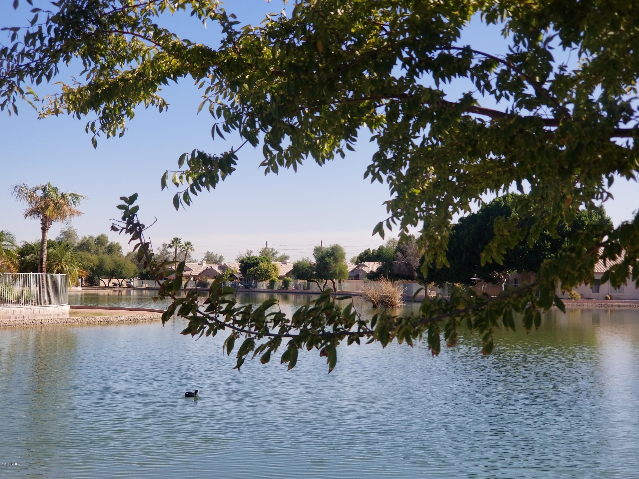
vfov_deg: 28.0
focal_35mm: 52
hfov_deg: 36.8
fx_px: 960
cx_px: 320
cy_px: 240
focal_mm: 6
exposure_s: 1/734
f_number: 2.4
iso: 25
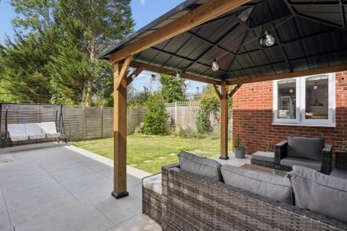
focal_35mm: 17
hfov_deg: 93.3
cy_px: 118
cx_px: 175
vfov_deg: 70.3
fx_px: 164
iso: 320
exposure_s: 1/320
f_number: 7.1
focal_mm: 16
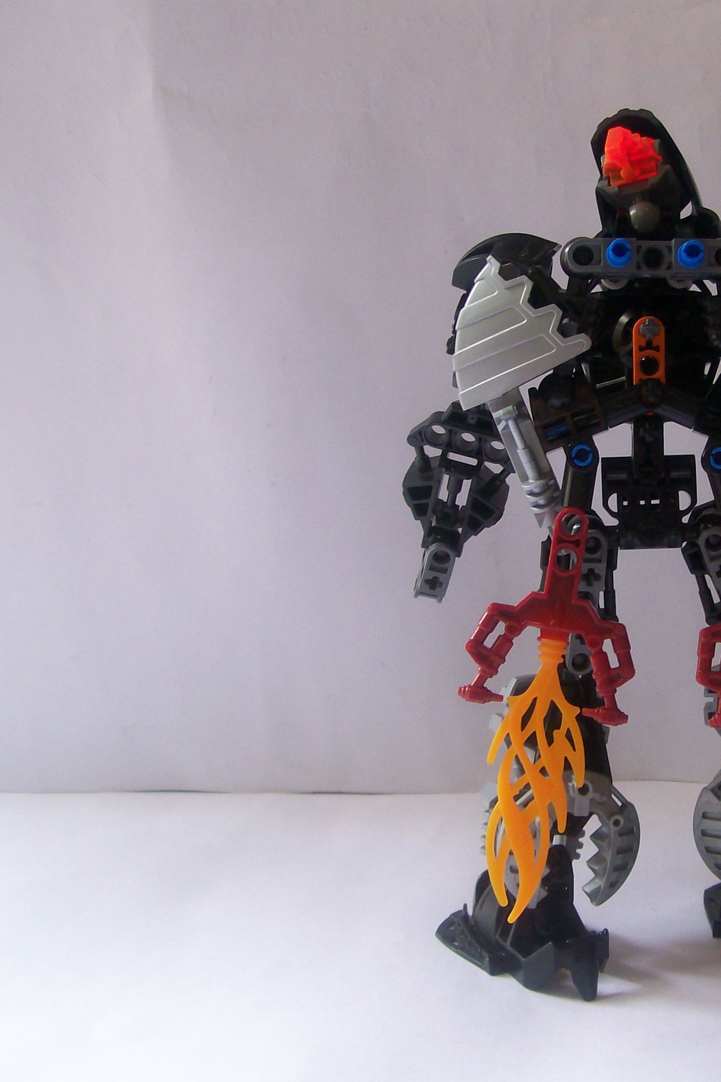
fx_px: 1502
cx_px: 598
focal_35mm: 50
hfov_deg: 26.4
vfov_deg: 39.6
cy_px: 541
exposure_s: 1/64.6
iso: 80
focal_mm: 6
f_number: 2.7
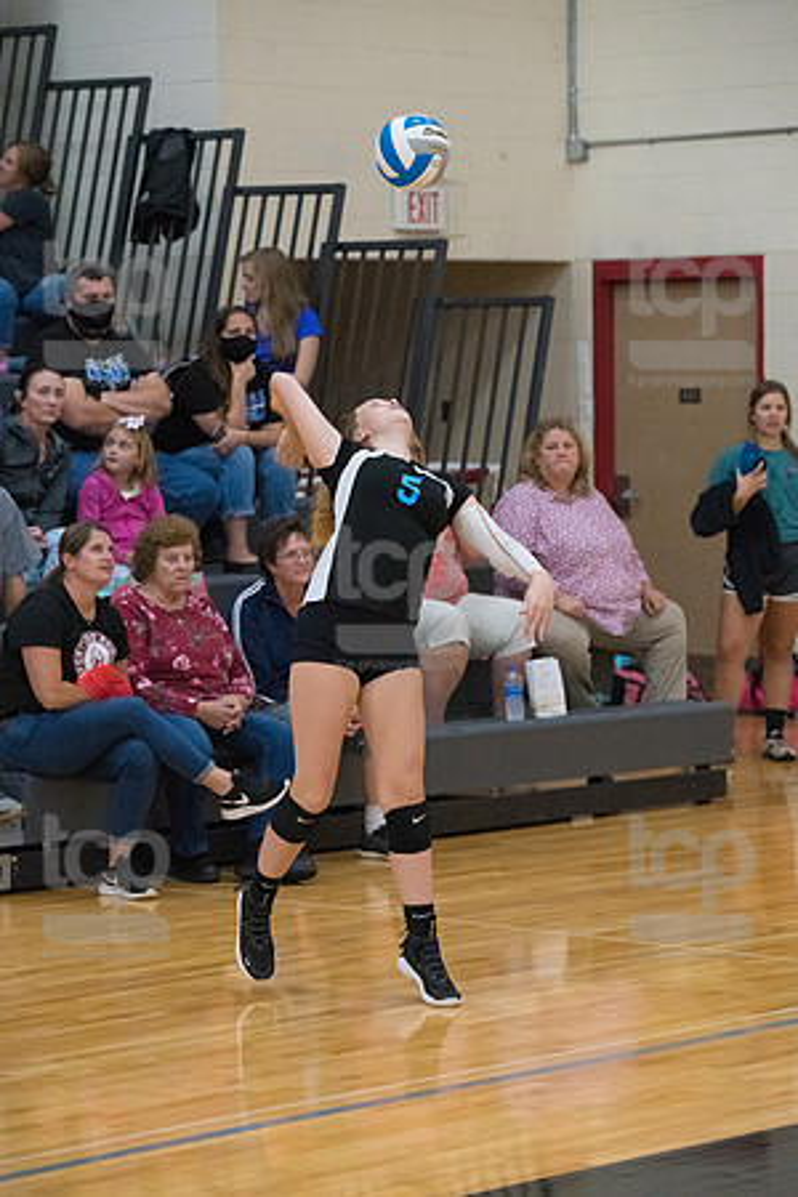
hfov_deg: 11.0
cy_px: 598
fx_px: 4156
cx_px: 399
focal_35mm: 125
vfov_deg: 16.4
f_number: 4.5
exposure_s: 1/1000
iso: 6400
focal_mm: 125
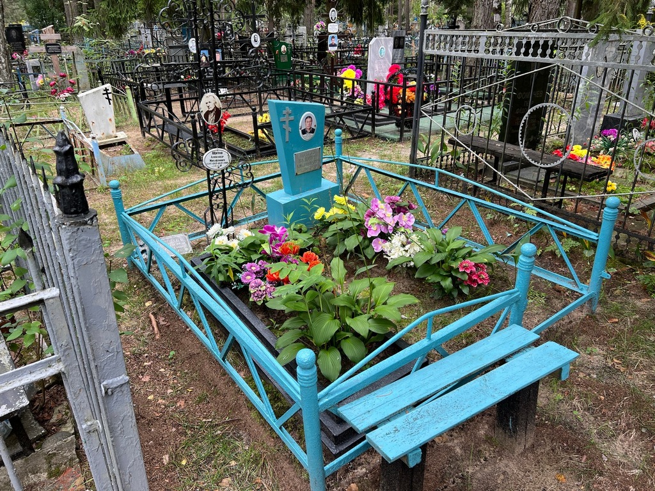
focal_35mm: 26
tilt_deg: -18.2
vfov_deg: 53.1
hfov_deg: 67.3
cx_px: 328
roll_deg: +1.8
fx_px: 492
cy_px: 246
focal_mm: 5.7
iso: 40
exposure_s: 1/195
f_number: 1.5
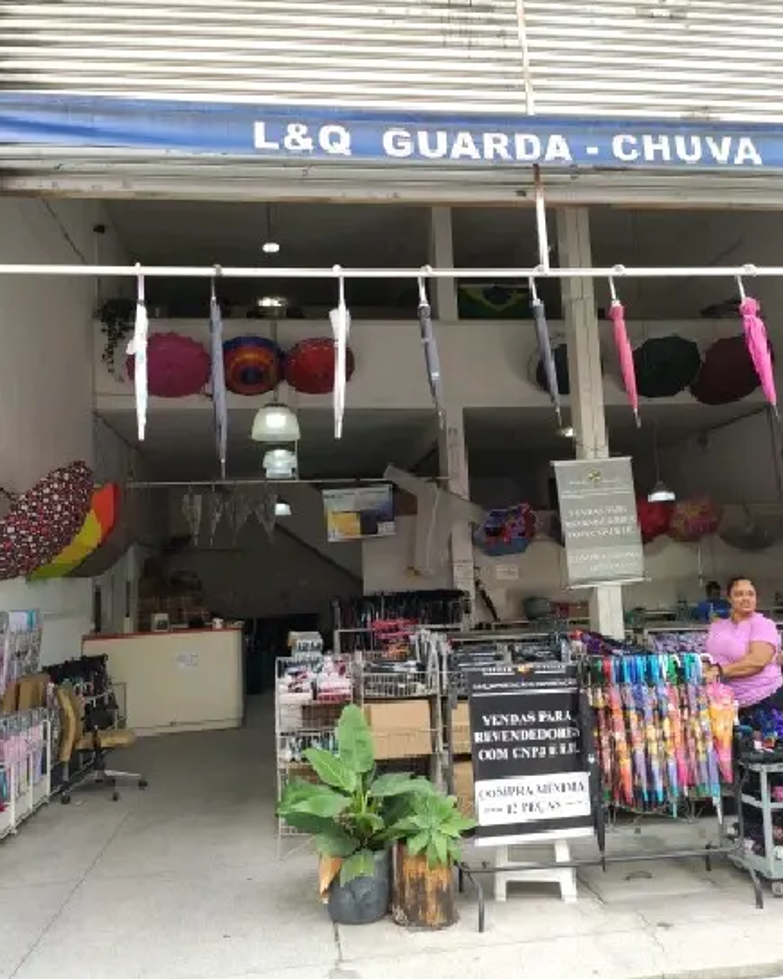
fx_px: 811
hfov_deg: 51.5
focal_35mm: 28
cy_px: 459
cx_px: 391
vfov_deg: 62.2
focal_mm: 4.77
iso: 112
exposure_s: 1/167
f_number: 1.75
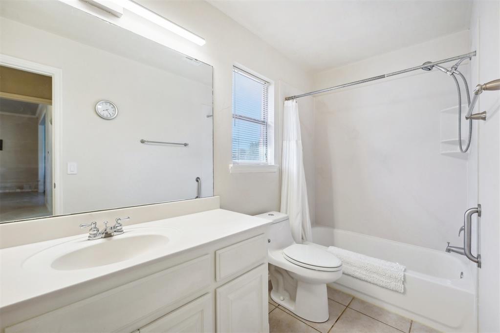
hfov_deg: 104.3
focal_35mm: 14
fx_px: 194
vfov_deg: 81.2
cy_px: 166
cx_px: 250
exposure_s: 1/30
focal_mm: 14
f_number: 8
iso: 320
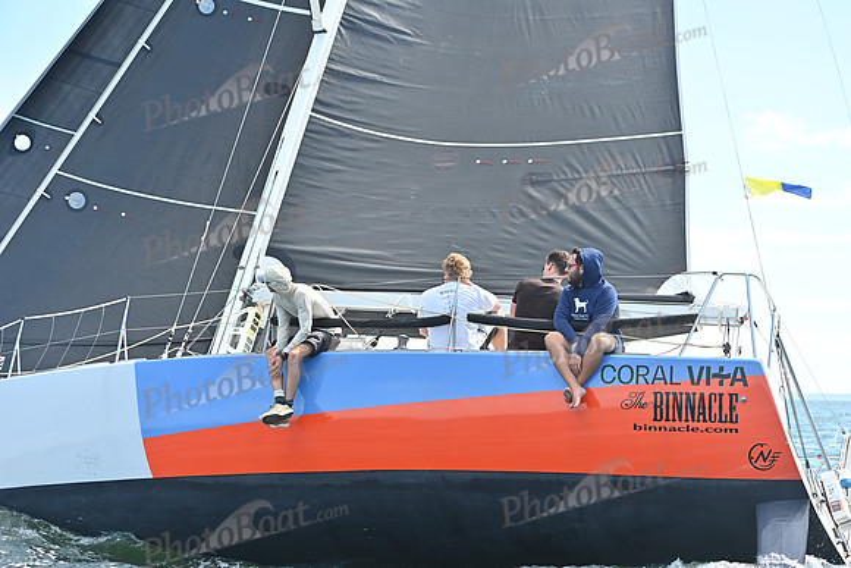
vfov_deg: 19.5
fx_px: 1655
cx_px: 426
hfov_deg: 28.8
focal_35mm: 70
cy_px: 284
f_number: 4.5
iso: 250
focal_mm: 70
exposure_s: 1/1250
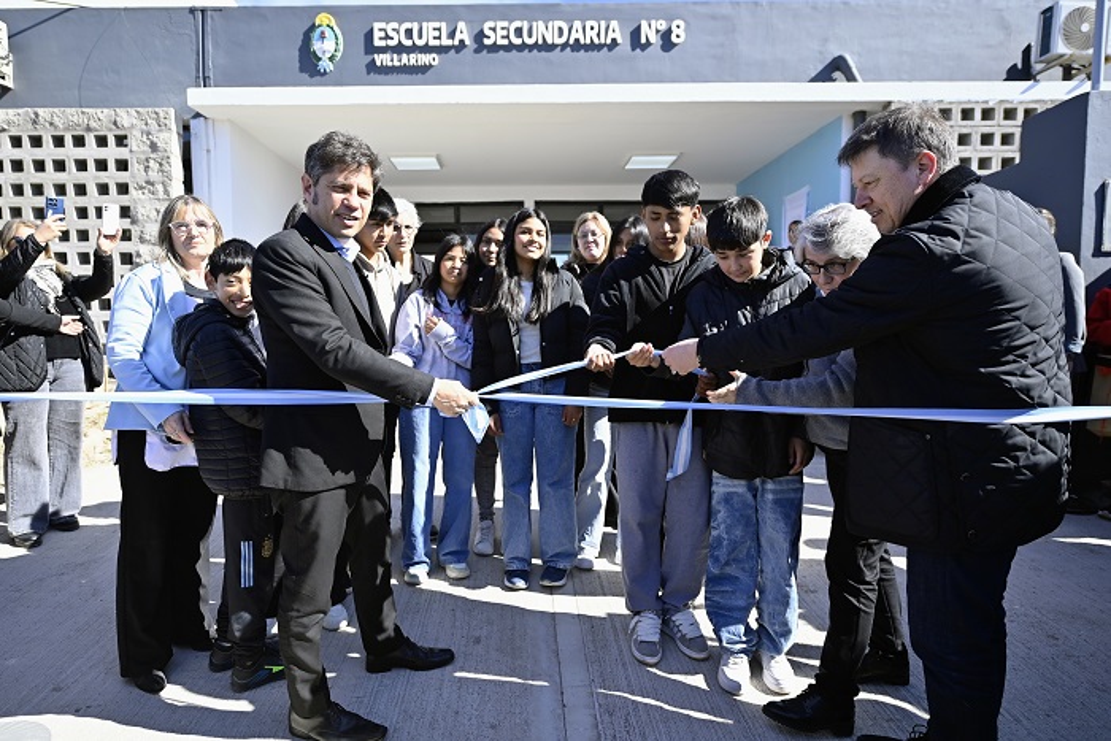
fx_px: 586
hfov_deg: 86.9
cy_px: 370
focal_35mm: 19
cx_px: 556
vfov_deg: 64.6
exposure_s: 1/1600
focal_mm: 19
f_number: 3.2
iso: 250
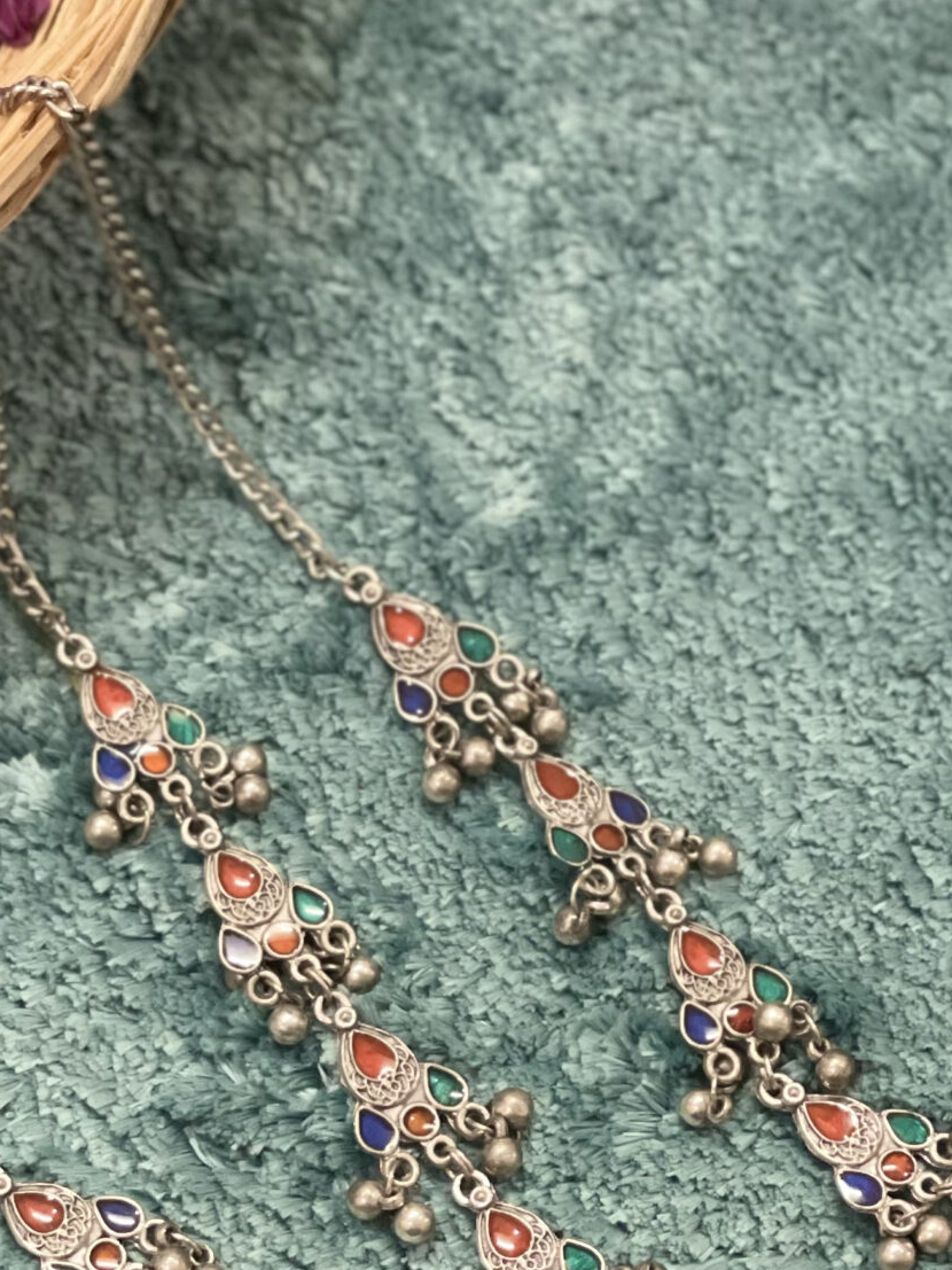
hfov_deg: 10.0
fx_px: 5428
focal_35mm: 148
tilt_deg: -70.8
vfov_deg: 13.3
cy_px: 751
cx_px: 353
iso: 400
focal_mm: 7.5
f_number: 2.2
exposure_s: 1/20
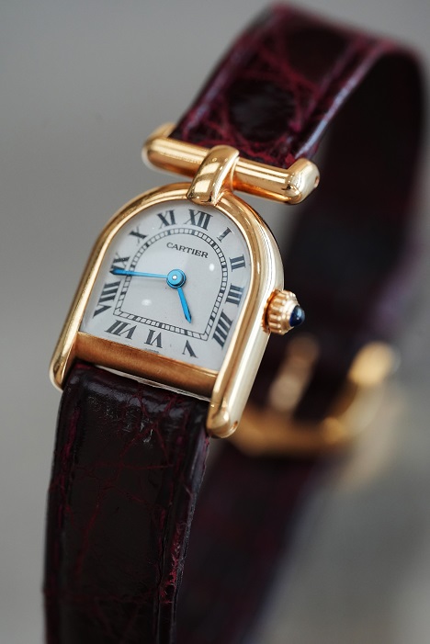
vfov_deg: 19.4
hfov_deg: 13.1
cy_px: 322
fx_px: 1879
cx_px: 215
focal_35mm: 105
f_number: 4.5
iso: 4000
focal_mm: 105
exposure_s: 1/250
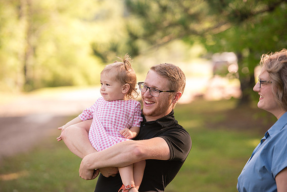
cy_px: 96
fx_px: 1236
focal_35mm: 155
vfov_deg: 8.9
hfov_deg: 13.2
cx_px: 144
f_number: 3.5
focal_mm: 155
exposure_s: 1/500
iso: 400
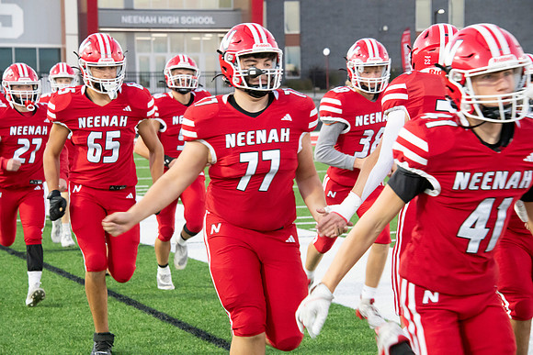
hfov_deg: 15.2
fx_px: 1999
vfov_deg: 10.2
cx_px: 266
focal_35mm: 135
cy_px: 178
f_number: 9
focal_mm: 135
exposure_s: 1/200
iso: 8000
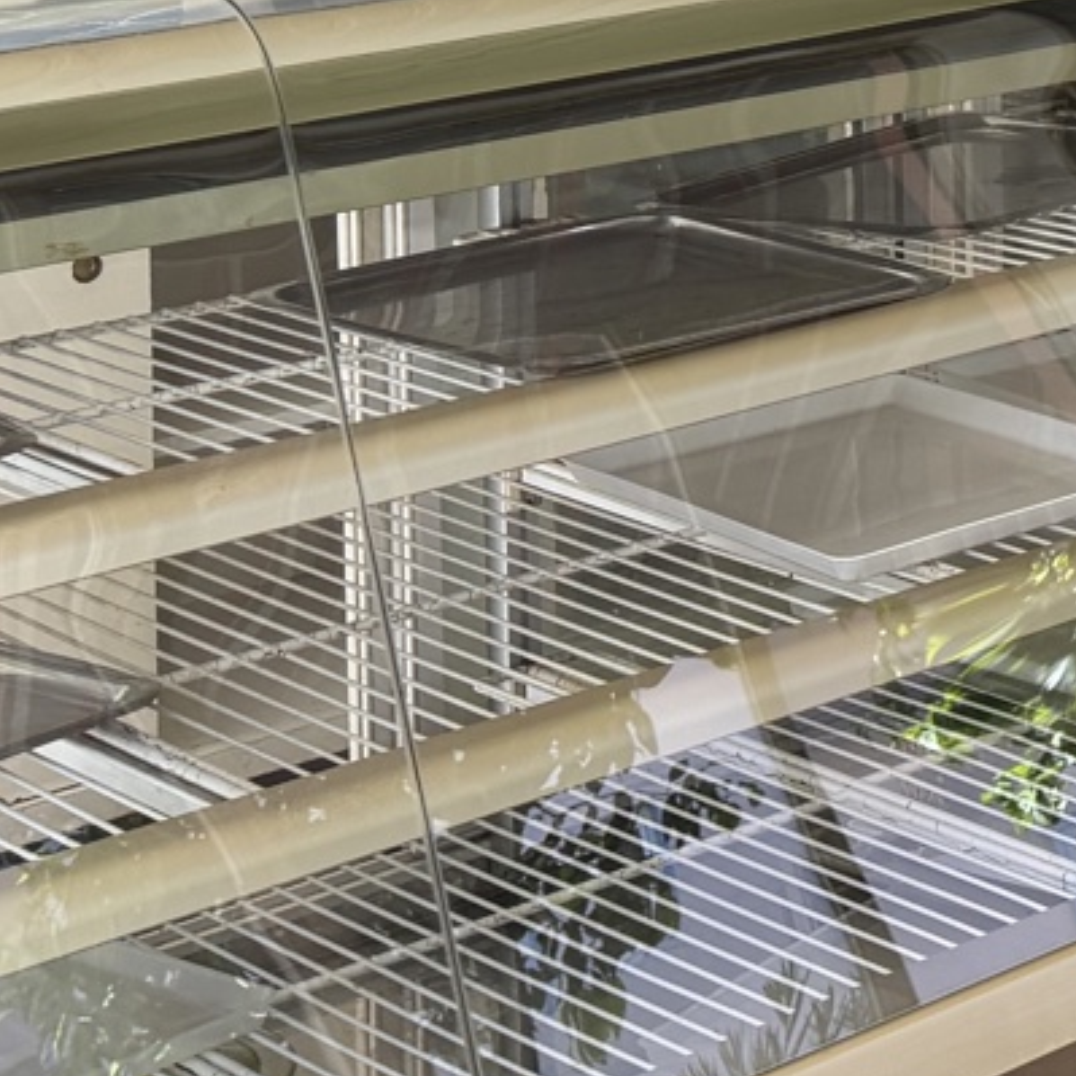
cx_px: 2155
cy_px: -399
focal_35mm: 102
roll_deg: -0.2
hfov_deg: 14.3
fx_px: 3587
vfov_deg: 16.0
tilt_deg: -2.8
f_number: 1.78
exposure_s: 1/192
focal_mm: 6.76
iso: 64
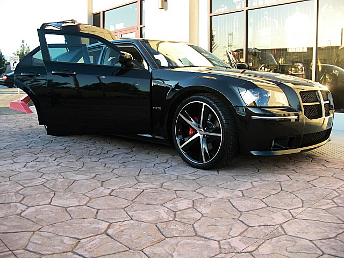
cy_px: 129
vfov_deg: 39.7
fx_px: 358
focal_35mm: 36
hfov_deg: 51.4
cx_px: 172
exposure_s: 1/80
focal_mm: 6.3
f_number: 2.8
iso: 50
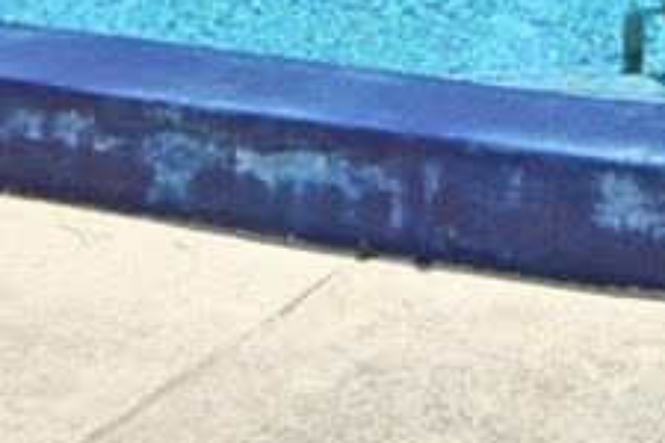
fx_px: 2364
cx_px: 426
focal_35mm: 128
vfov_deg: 9.4
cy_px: -656
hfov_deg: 16.0
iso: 100
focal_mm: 12
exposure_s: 1/200
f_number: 16
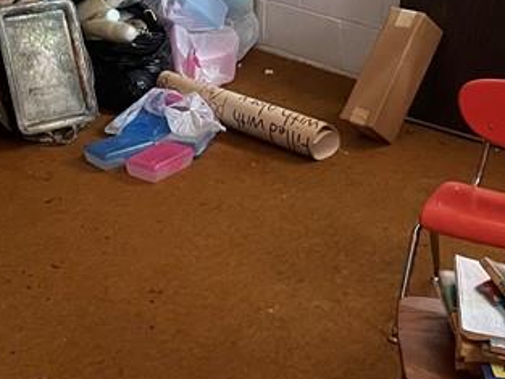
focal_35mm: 85
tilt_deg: -15.5
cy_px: 29
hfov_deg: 22.9
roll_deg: -0.9
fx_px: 1241
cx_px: 182
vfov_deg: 17.1
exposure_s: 1/32
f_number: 1.6
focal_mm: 4.2
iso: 640
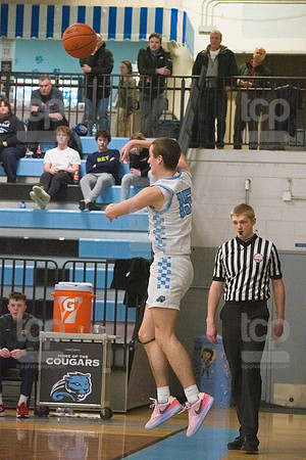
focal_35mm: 125
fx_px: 1594
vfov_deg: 16.4
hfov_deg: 11.0
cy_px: 230
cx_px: 153
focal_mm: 125
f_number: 4.5
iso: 10000
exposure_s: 1/1600
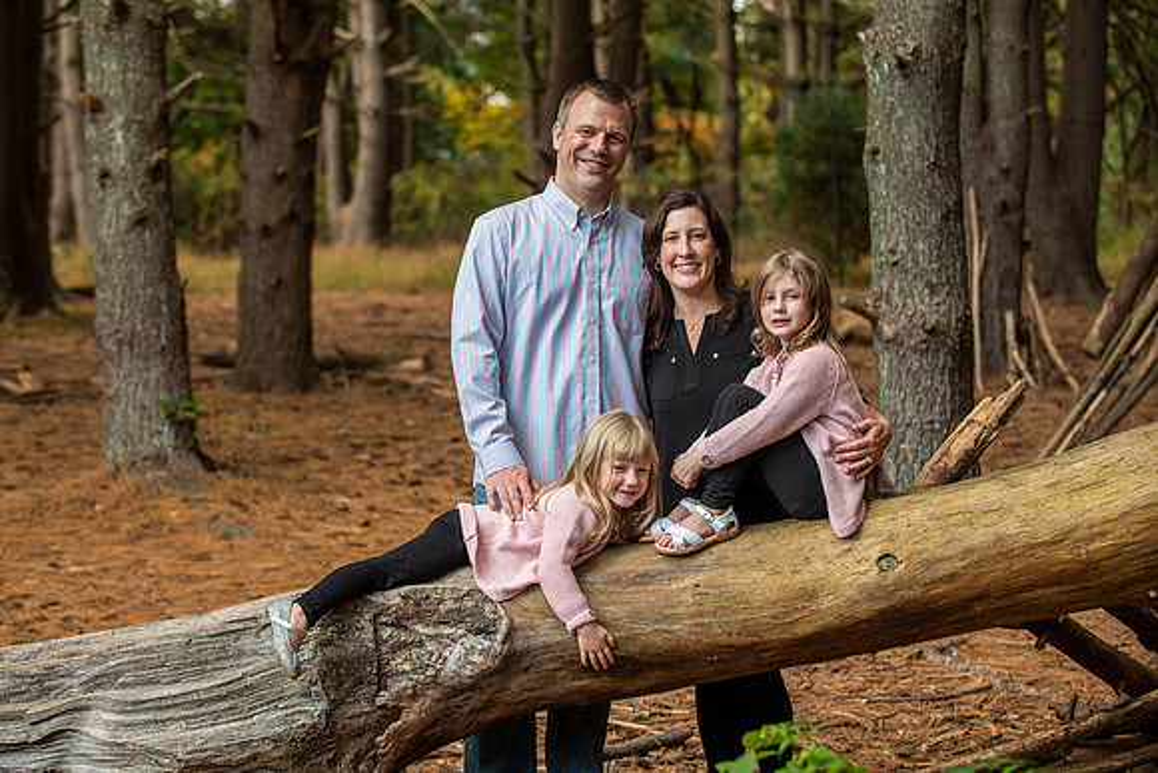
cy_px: 367
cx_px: 550
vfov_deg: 15.2
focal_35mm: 90
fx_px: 2904
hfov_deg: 22.5
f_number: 4
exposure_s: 1/125
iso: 250
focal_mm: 86
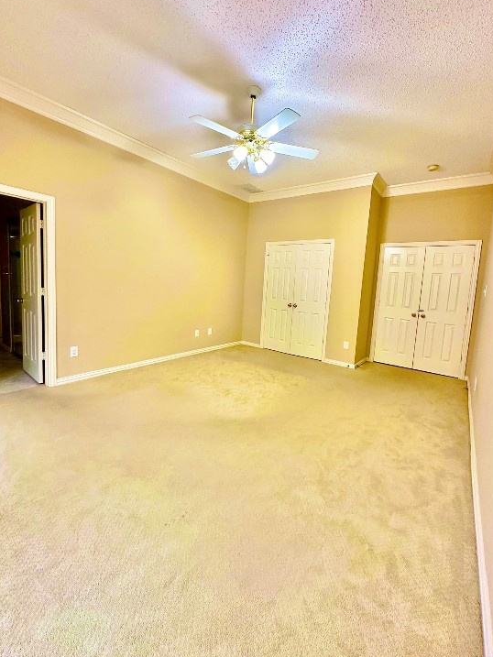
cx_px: 248
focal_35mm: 15
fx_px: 285
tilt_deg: -4.1
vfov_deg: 98.0
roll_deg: -3.9
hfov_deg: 81.8
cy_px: 309
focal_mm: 2.22
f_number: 2.2
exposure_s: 1/60
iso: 320
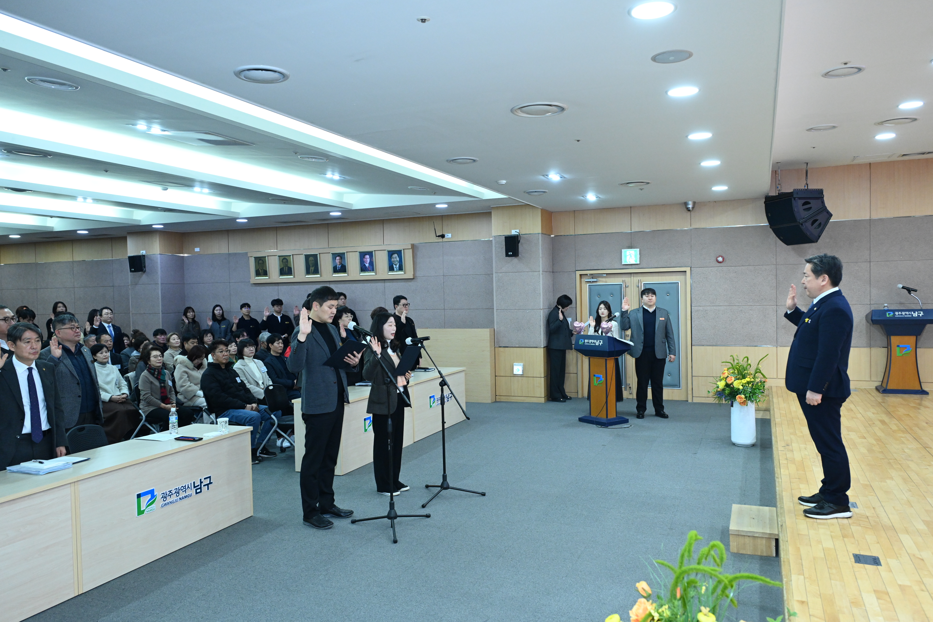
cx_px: 466
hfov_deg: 68.4
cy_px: 311
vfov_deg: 48.7
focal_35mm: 26
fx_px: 687
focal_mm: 26.5
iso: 2500
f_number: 4.5
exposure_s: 1/160
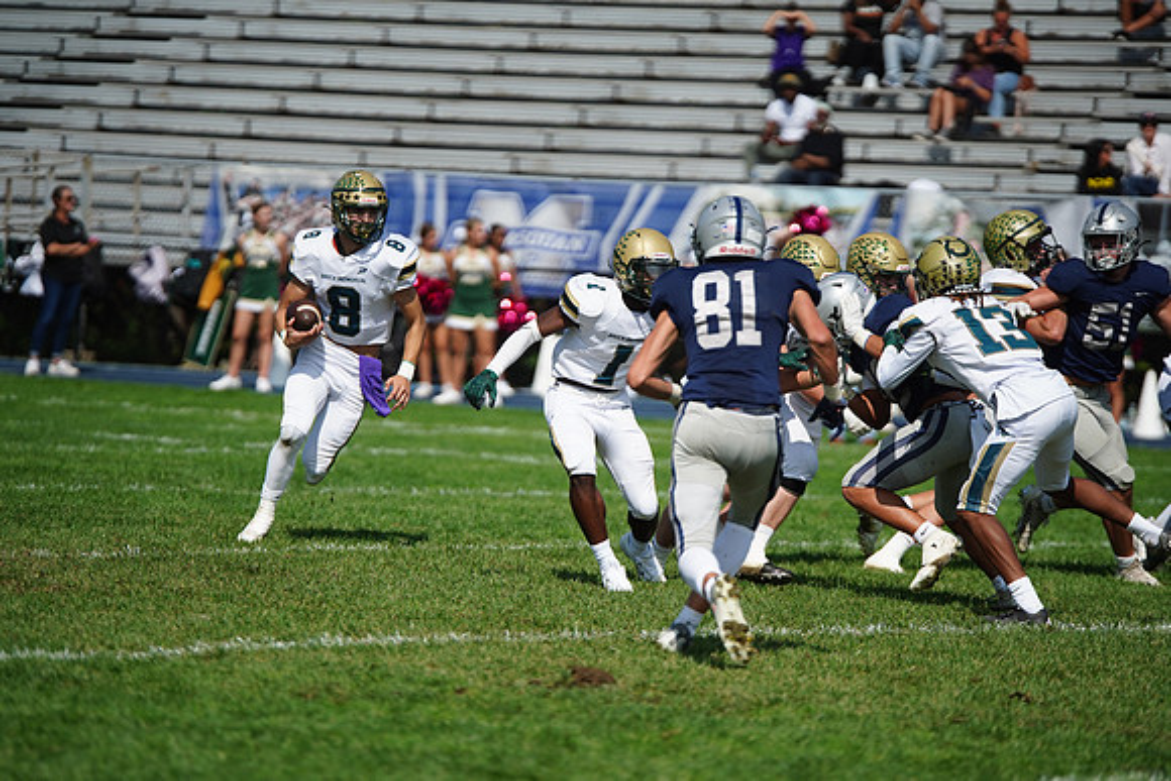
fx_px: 8491
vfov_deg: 5.3
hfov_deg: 7.9
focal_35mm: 261
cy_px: 390
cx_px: 586
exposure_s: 1/8000
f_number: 2.8
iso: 400
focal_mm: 261
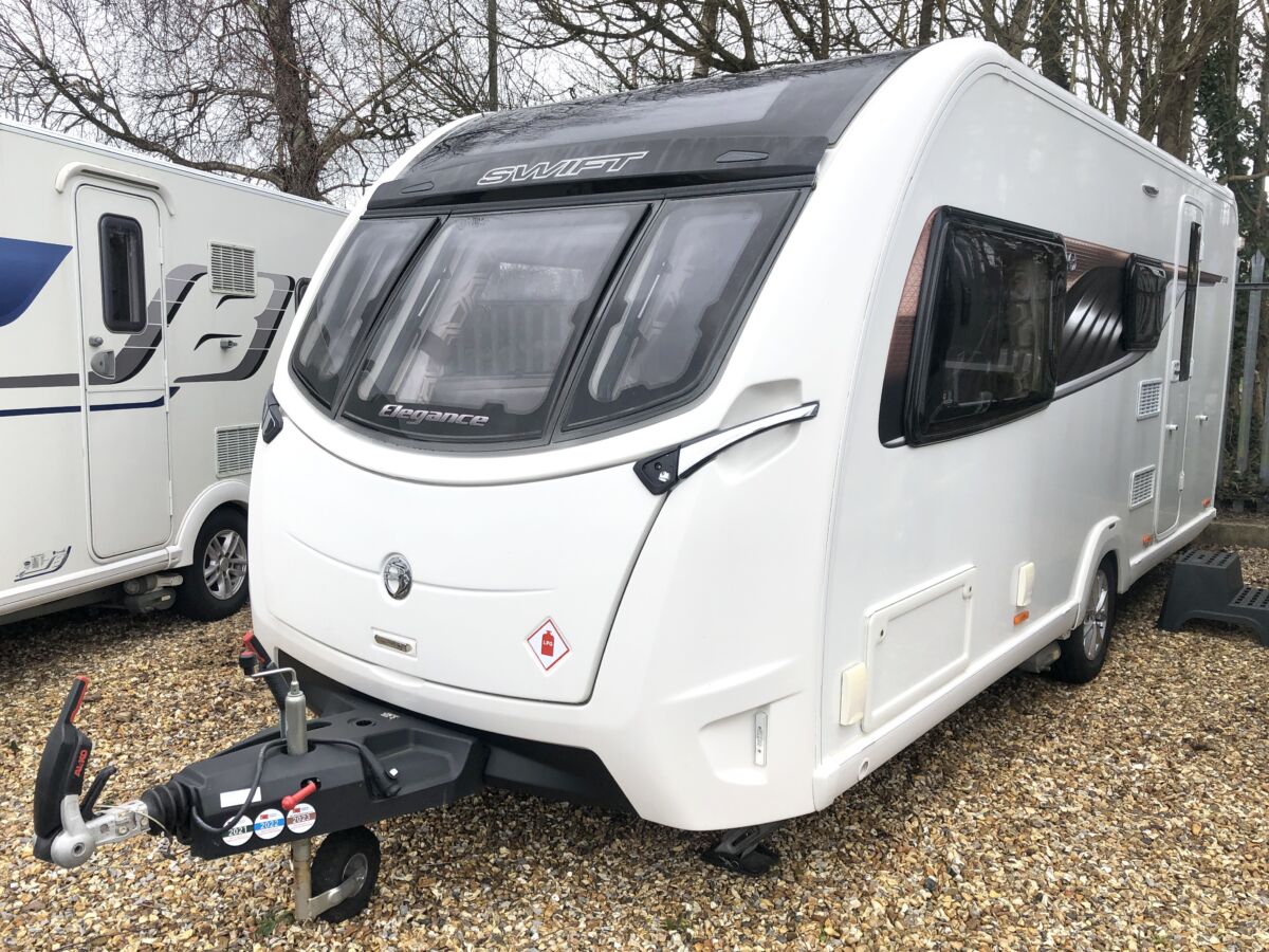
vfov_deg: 49.7
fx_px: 1026
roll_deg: -0.4
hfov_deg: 63.4
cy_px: 476
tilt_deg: -9.3
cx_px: 634
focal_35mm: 28
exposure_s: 1/496
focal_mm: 3.99
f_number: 1.8
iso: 20
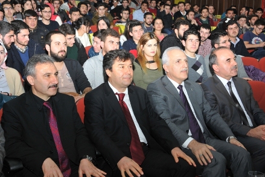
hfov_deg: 37.2
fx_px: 394
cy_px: 89
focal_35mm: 54
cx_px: 130
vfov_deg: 25.3
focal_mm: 35
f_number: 8
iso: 500
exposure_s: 1/60
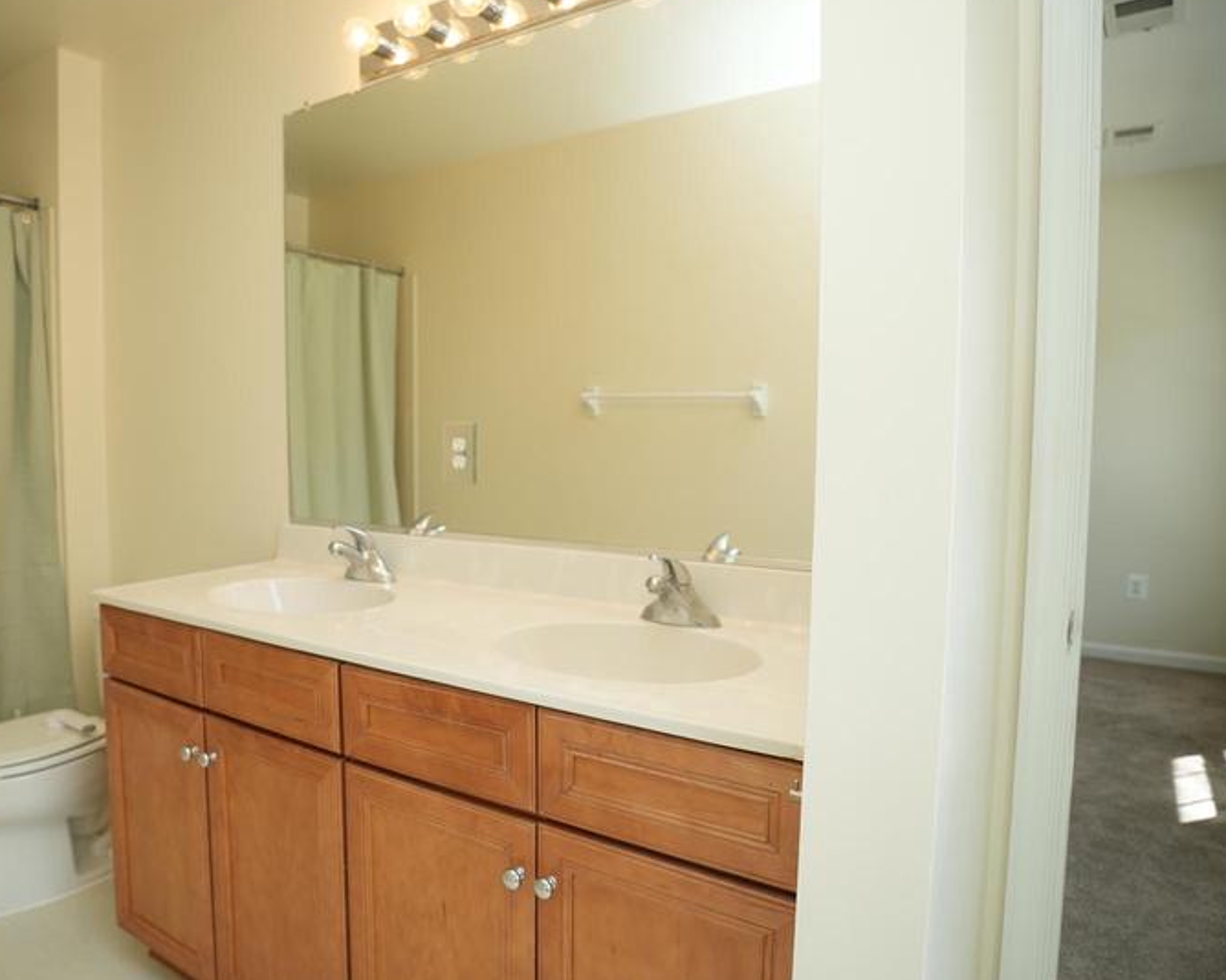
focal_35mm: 23
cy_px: 485
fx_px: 834
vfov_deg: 60.9
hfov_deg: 71.6
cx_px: 475
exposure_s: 1/60
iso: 100
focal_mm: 16
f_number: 2.8
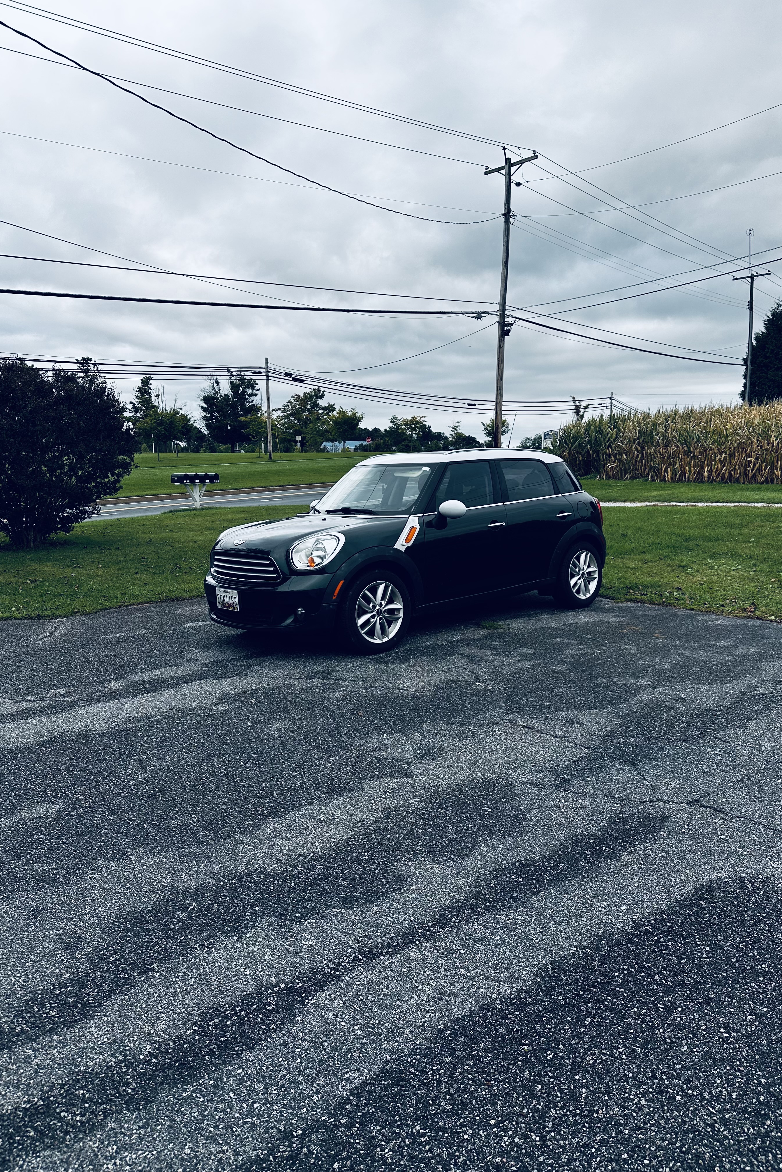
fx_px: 815
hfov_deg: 51.2
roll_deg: -0.2
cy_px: 586
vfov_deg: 71.5
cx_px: 431
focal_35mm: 25
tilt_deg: -8.1
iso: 80
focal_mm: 6.86
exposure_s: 1/393
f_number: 1.78
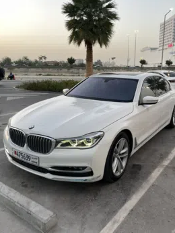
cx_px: 94
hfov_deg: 46.7
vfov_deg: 59.8
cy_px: 104
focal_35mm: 30
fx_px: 202
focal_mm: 4.2
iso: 40
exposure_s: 1/100
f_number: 1.6
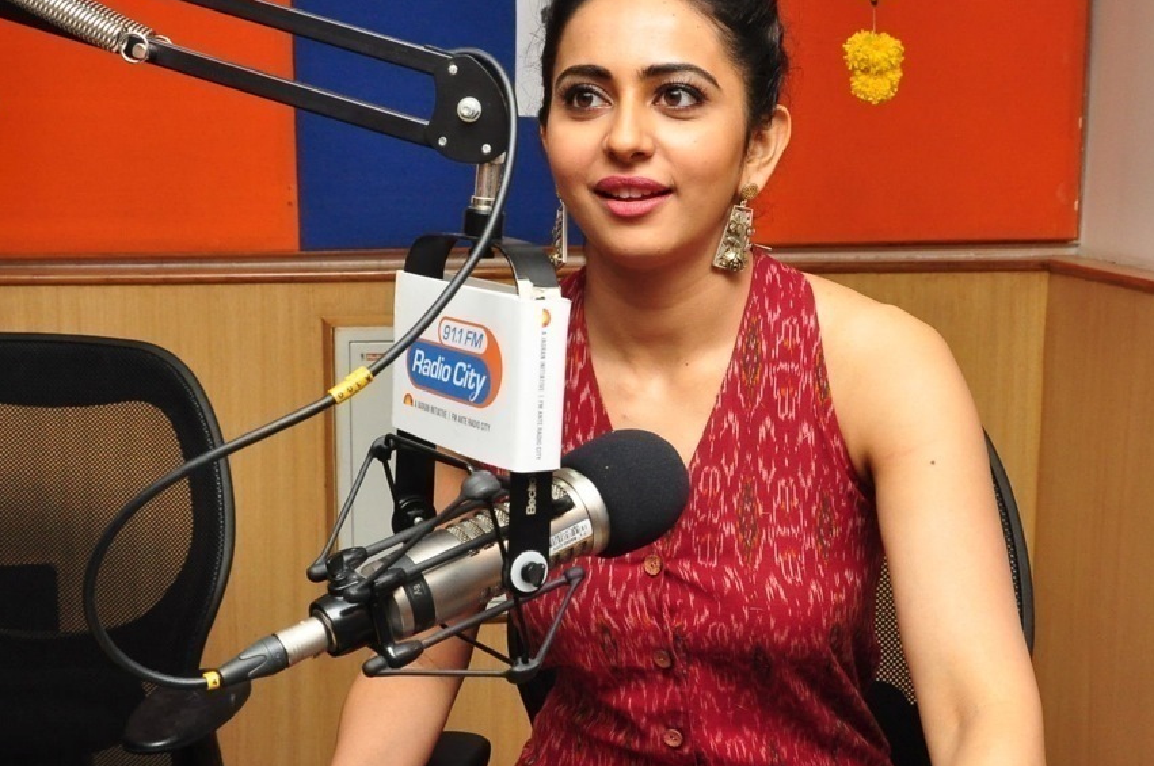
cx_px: 694
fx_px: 1761
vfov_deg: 24.5
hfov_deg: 36.2
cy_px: 443
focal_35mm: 55
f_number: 8
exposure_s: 1/125
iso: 1250
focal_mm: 26
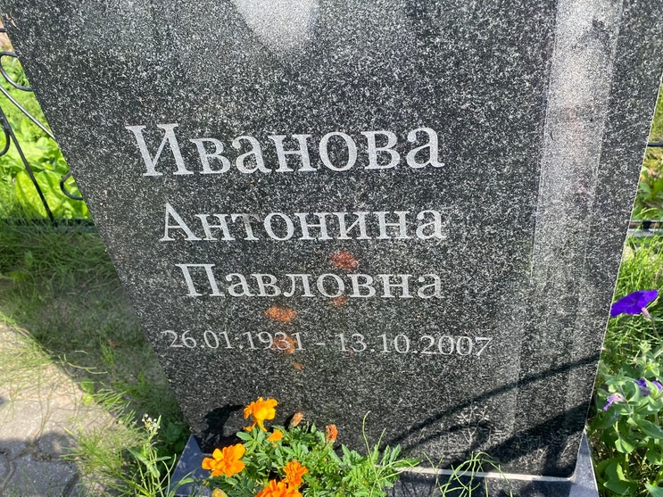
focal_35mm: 28
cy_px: 266
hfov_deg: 63.4
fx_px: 536
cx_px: 351
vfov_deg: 49.7
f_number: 1.8
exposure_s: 1/508
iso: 32
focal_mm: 4.25
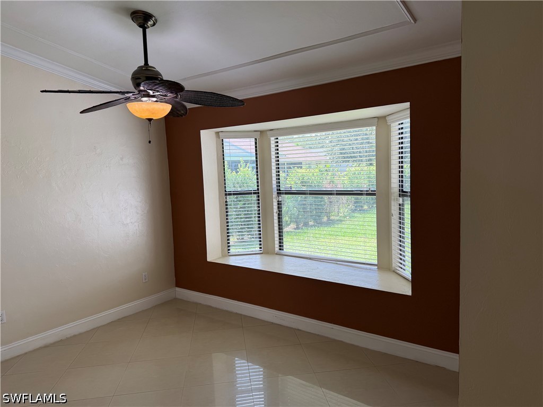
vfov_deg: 56.8
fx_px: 376
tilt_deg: -5.5
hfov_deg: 71.6
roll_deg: +2.7
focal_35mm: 24
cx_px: 272
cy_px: 204
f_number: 1.78
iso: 64
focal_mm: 6.76
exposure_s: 1/207
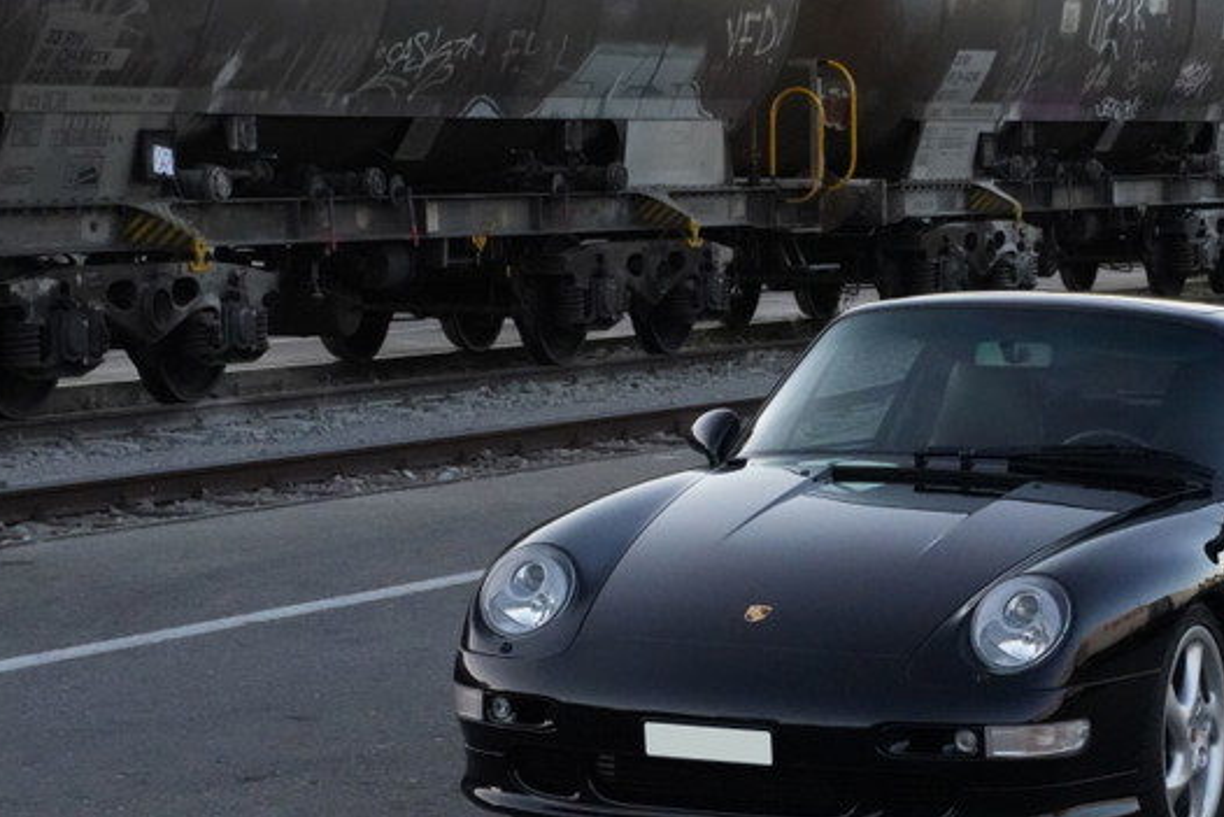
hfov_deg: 14.0
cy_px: 513
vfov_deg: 9.4
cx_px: 968
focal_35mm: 146
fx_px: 4965
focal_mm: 75
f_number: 18
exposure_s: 1/400
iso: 12800
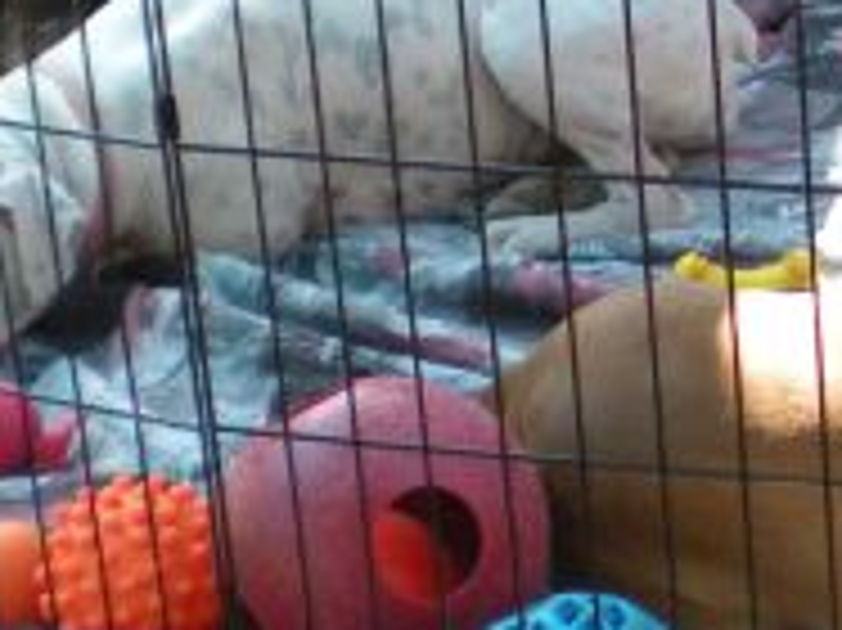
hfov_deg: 14.7
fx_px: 3160
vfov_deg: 11.3
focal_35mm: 130
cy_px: 90
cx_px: 1004
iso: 130
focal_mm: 6.3
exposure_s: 1/62
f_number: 3.1
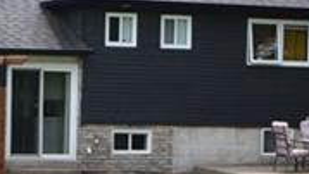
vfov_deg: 6.8
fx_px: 1476
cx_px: -62
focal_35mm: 180
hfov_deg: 11.7
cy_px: 76
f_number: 10
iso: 400
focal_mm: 20
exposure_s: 1/320
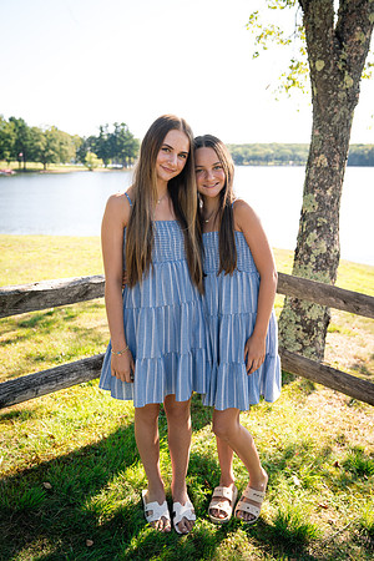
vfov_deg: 57.2
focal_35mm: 33
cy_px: 280
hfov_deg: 40.0
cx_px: 187
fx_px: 514
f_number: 3.5
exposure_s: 1/250
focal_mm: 33
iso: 125
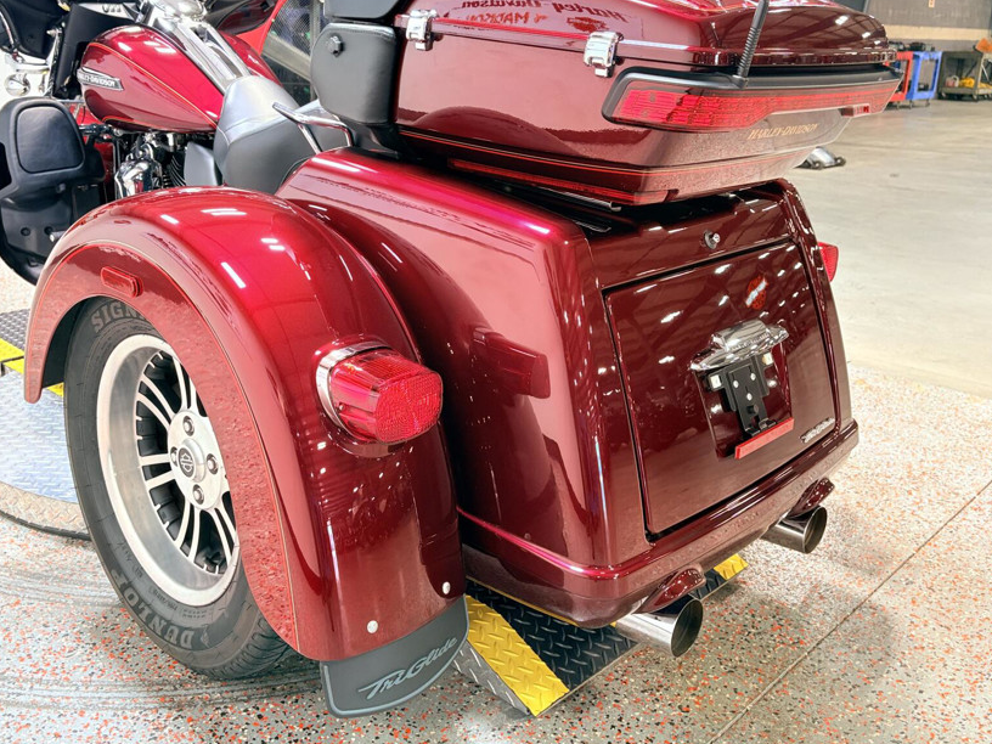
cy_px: 270
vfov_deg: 41.4
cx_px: 424
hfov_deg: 53.8
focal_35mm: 34
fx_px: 974
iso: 80
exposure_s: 1/60
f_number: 1.6
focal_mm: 5.96
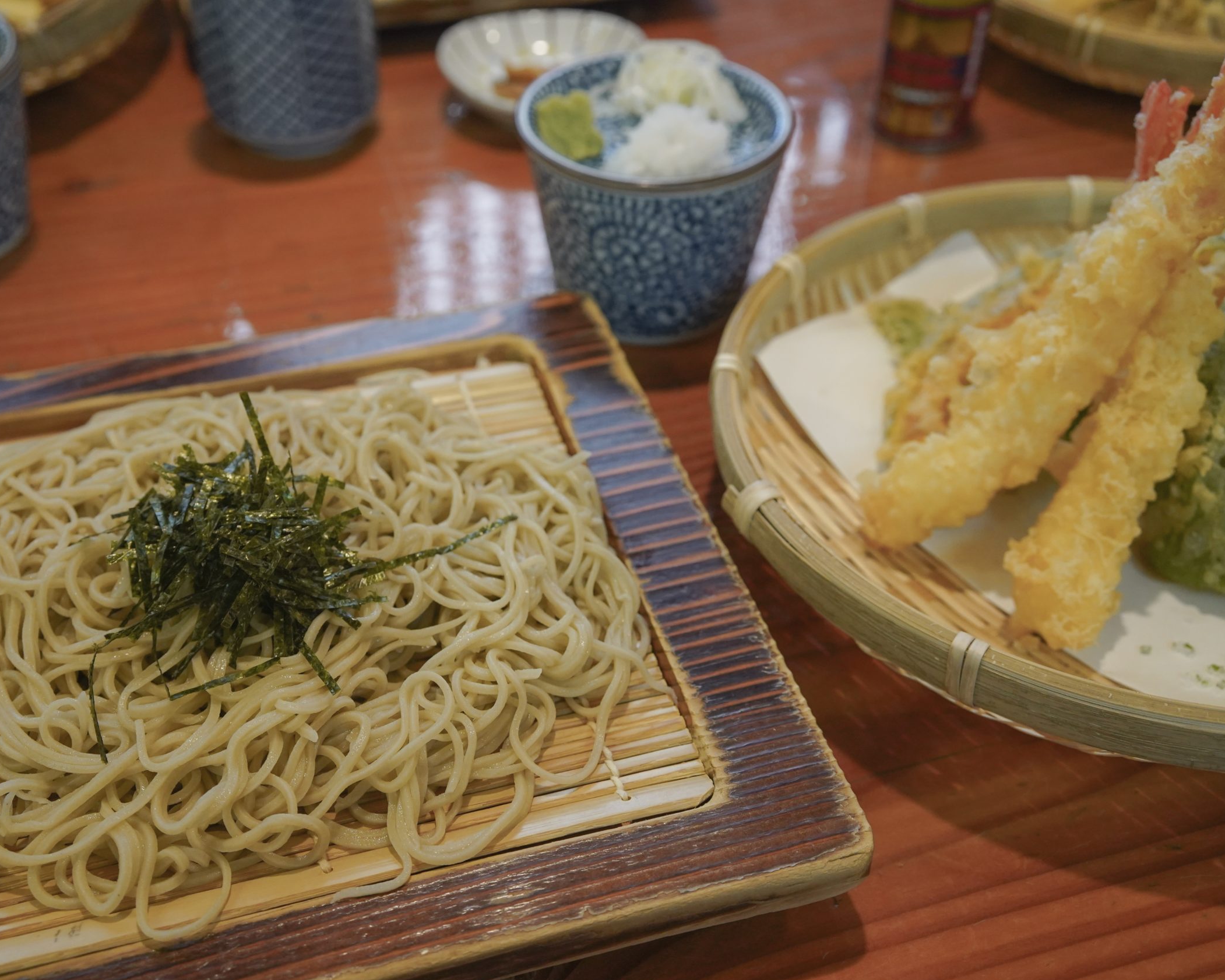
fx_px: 1450
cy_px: 497
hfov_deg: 45.7
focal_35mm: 40
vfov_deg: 37.3
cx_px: 537
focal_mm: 35
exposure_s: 1/60
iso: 2500
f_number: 5.6
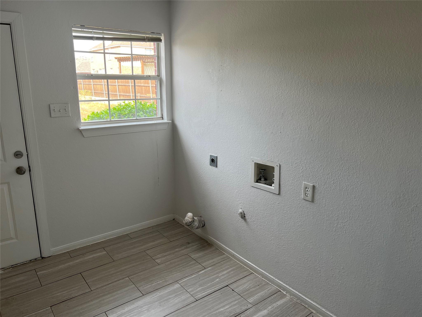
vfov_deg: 53.1
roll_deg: -0.3
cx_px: 211
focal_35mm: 26
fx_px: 317
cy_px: 158
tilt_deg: -14.3
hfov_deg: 67.3
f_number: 1.5
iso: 50
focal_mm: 5.7
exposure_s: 1/164
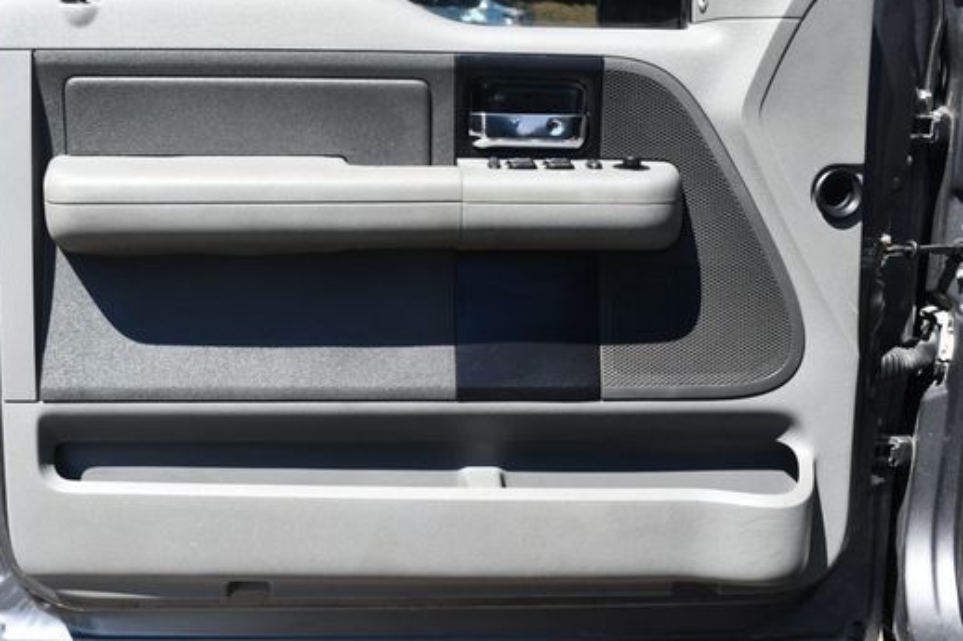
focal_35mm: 42
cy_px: 308
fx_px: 1123
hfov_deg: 46.3
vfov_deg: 31.9
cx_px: 428
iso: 200
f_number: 8
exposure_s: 1/250
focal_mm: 23
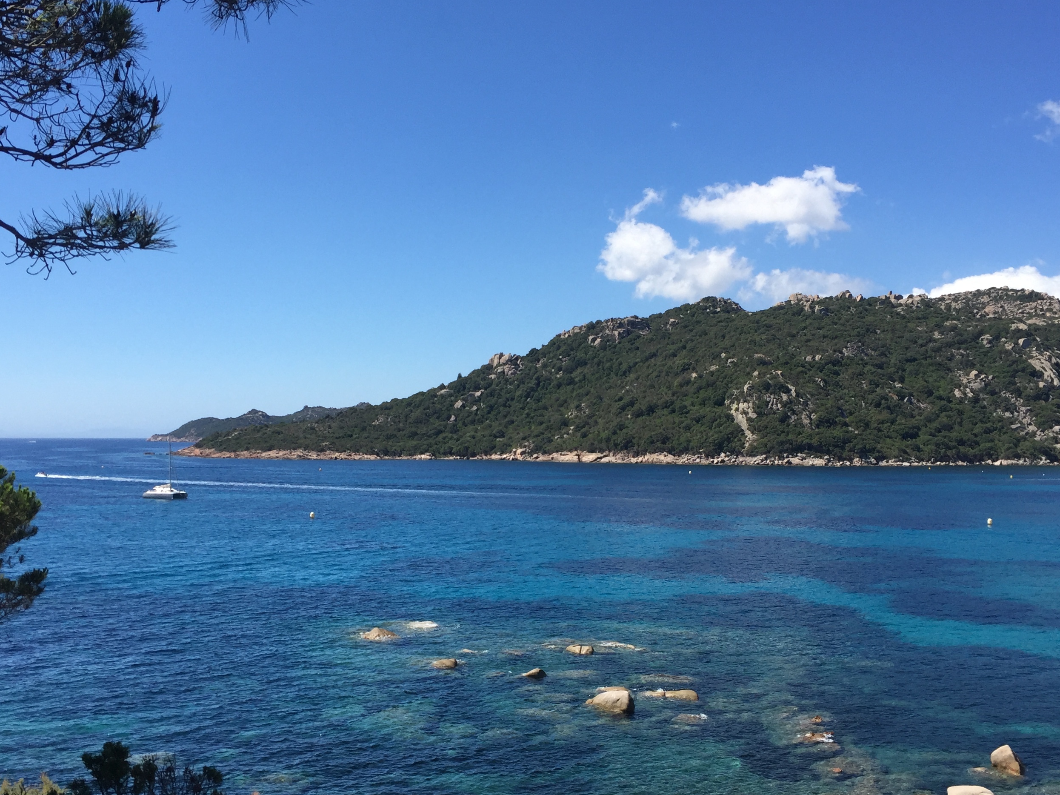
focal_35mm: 38
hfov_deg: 49.0
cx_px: 537
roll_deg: -0.8
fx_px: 1164
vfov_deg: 37.7
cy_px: 437
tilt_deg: +0.8
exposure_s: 1/1799
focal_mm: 4.15
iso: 32
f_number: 2.2
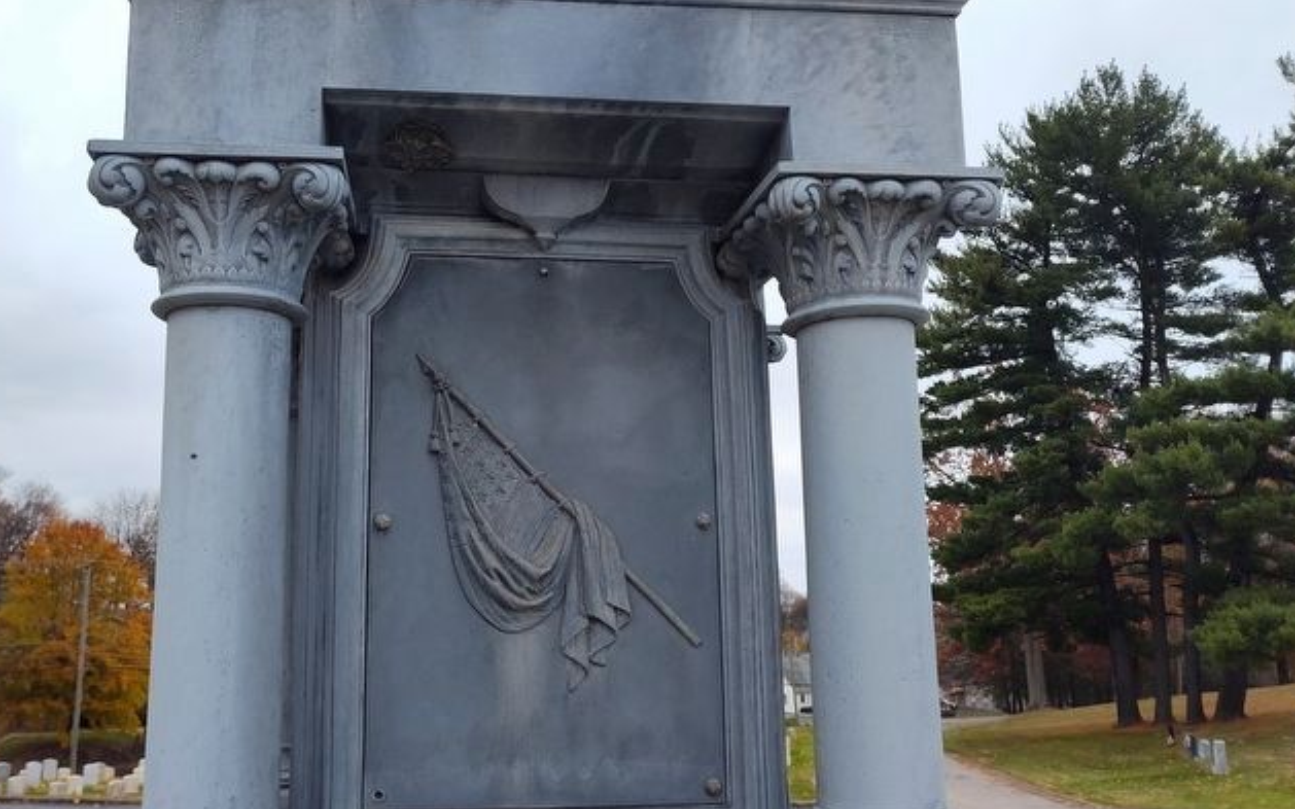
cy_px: 412
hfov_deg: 60.8
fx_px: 1094
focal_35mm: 31
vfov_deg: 40.6
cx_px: 533
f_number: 1.8
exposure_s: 1/399
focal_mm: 5.56
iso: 100
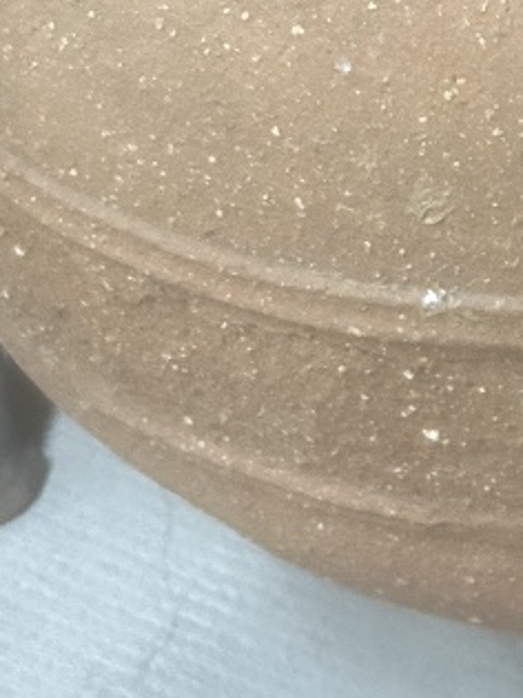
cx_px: 585
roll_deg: -0.5
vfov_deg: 18.0
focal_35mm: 99
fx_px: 1996
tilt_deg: -36.0
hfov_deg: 14.6
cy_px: -301
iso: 400
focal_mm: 5.7
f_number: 1.5
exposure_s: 1/33
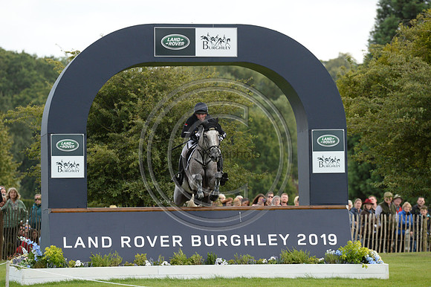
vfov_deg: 3.7
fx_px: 4427
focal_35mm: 370
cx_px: 216
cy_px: 144
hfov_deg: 5.6
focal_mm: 370
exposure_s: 1/800
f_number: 9
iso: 2000
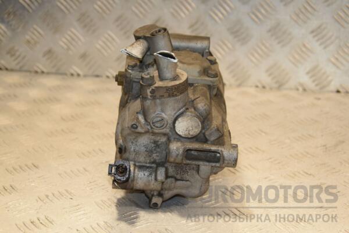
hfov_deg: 23.4
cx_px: 174
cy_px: 116
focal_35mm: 87
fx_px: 843
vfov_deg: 15.7
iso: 800
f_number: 6.3
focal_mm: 58
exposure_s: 1/200
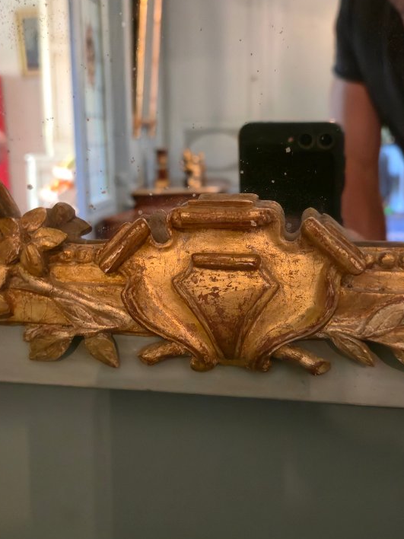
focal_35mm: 39
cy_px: 239
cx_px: 185
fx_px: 607
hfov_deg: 36.8
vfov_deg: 47.8
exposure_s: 1/25
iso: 640
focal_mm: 5.4
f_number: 1.8
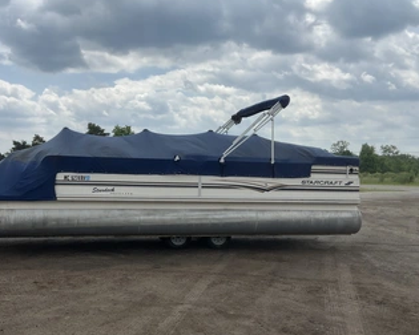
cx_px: 165
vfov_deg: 41.2
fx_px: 446
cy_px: 171
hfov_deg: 49.9
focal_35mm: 36
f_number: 1.8
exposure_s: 1/2667
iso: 25
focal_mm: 3
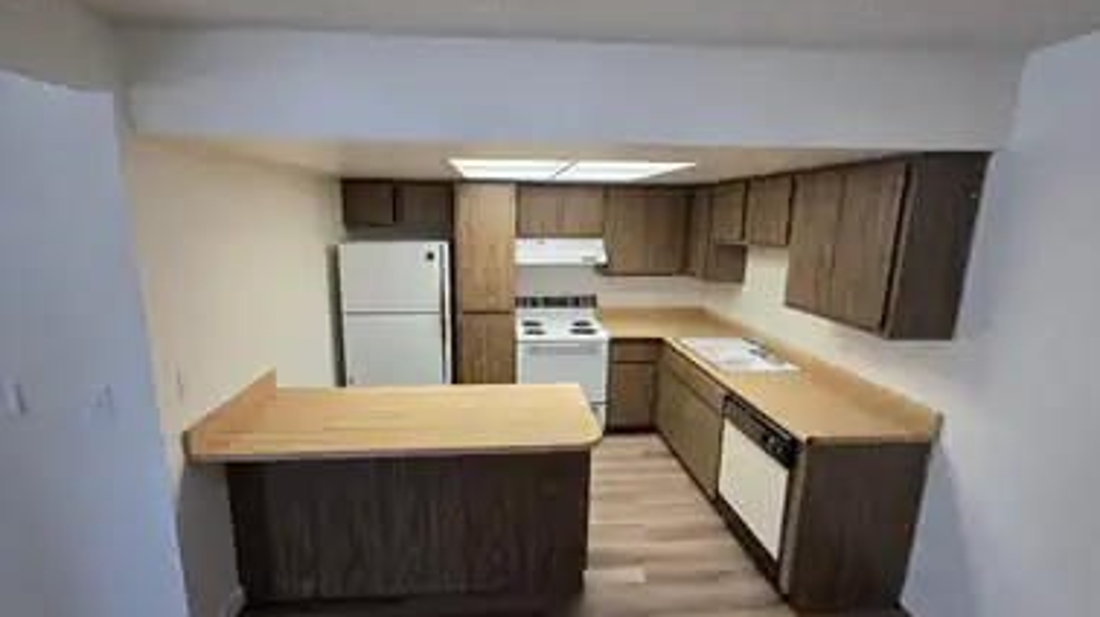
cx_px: 533
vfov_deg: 70.4
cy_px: 308
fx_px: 437
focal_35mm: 15
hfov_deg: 103.0
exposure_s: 1/120
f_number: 1.9
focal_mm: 2.2
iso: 160
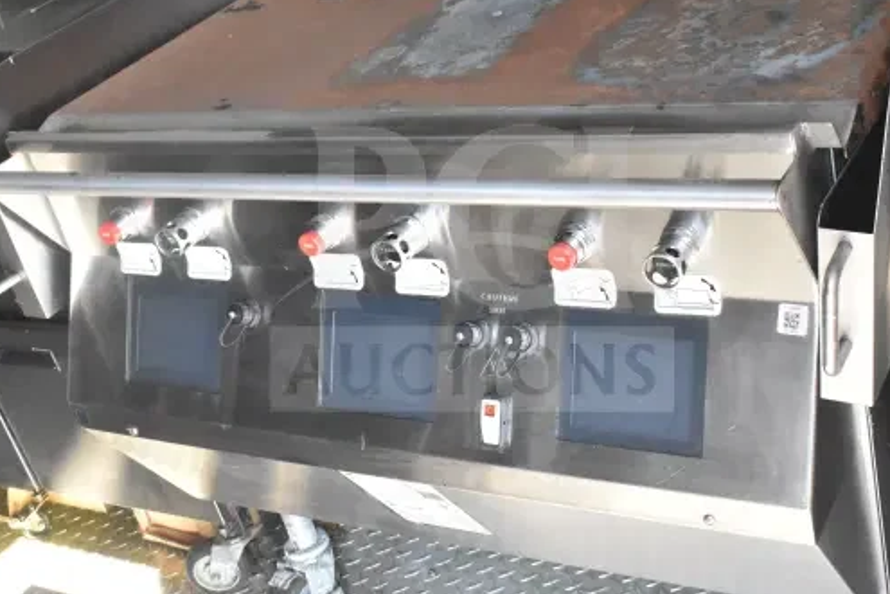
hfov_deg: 37.1
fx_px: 1325
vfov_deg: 25.2
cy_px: 269
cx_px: 471
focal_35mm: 54
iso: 6400
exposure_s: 1/200
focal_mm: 29
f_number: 7.1
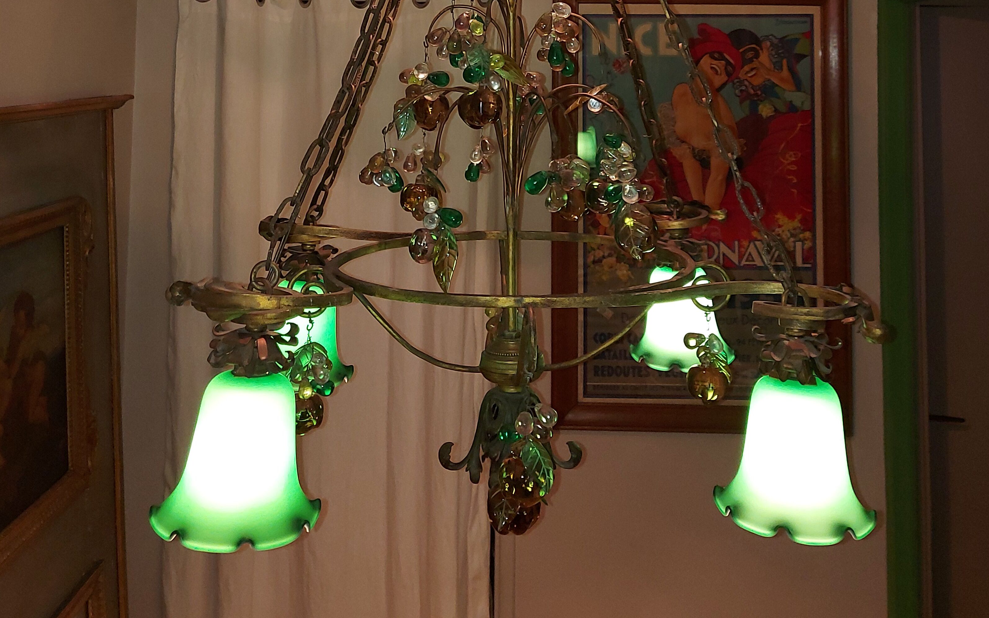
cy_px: 6
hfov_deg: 52.7
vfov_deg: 31.9
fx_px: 997
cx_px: 509
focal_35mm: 37
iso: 200
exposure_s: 1/50
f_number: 1.8
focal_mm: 5.23
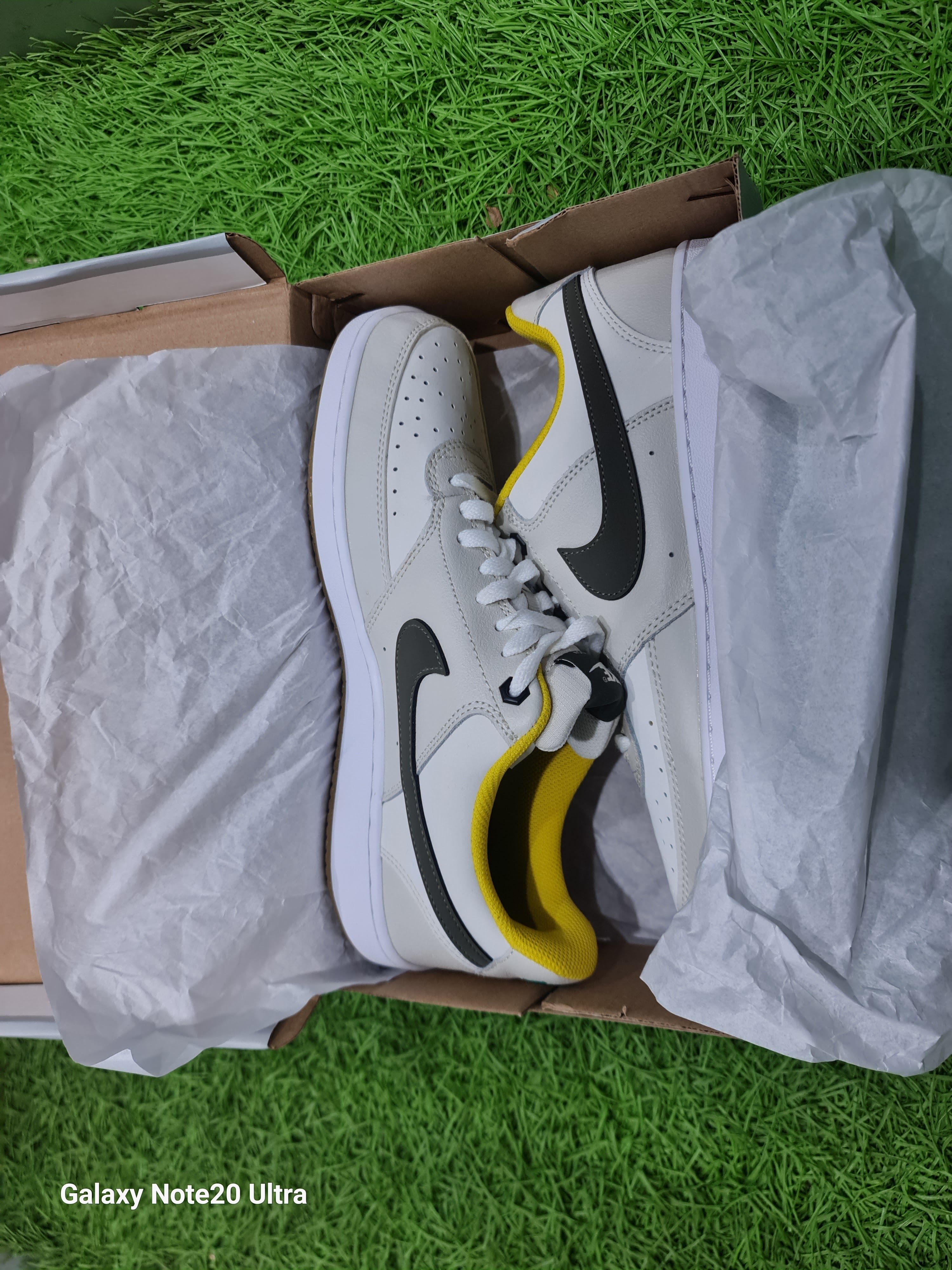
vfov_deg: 69.4
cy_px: 635
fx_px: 917
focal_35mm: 25
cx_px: 476
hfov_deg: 54.9
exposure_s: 1/60
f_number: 1.8
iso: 200
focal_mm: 7
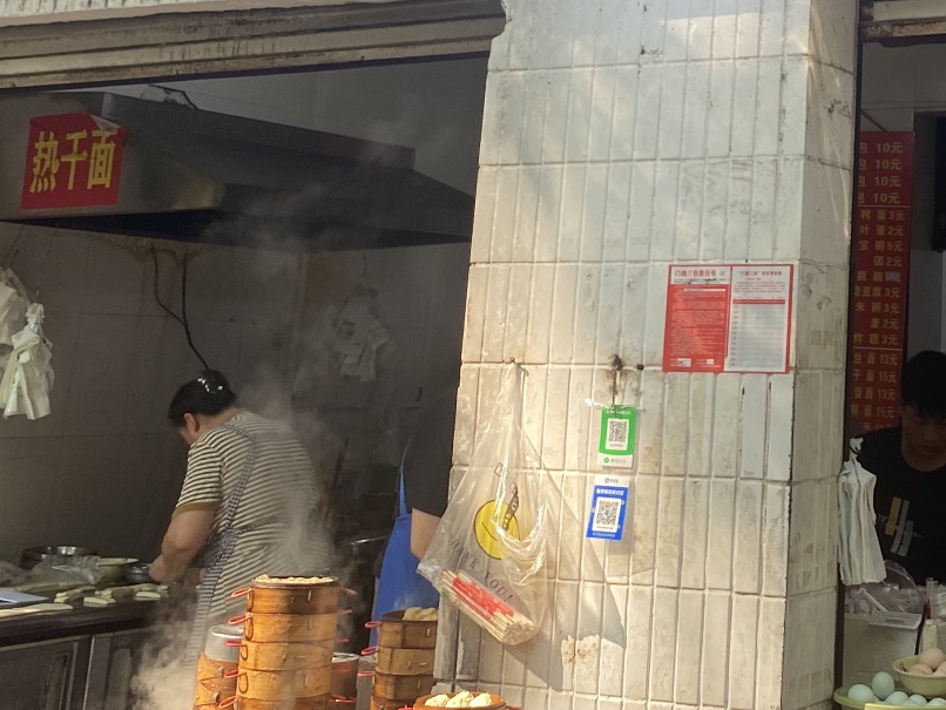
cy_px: -87
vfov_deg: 21.4
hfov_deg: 28.0
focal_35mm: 65
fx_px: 1777
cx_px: 957
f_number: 1.8
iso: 32
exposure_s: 1/122
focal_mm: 4.25
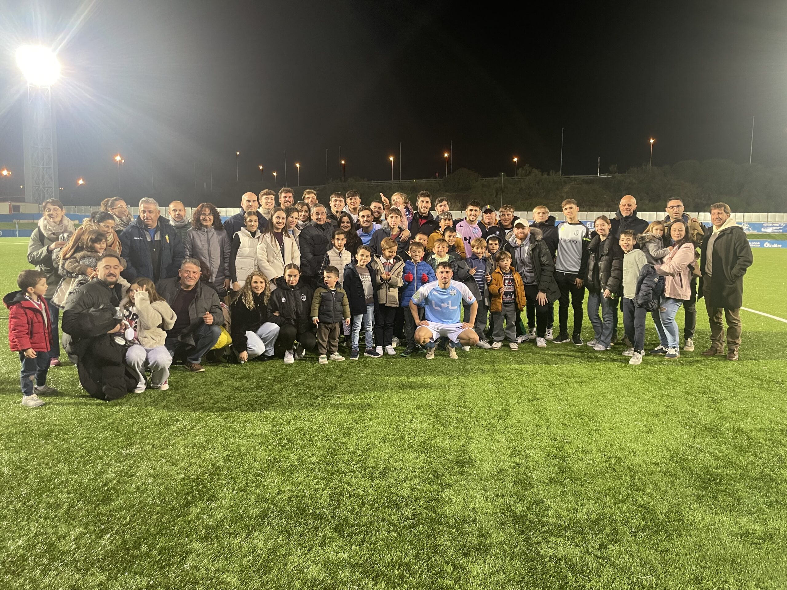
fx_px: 591
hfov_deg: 67.3
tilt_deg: -3.5
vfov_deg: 53.1
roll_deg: -1.5
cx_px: 394
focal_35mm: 26
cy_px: 295
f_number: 1.6
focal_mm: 4.2
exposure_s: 1/50
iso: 200
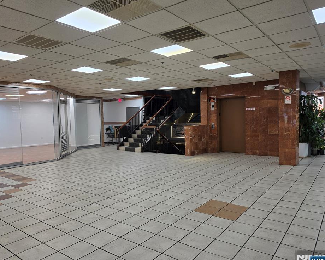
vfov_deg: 56.8
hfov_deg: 68.0
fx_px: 240
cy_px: 130
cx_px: 150
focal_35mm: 25
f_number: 1.4
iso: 25
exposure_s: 1/120
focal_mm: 6.5
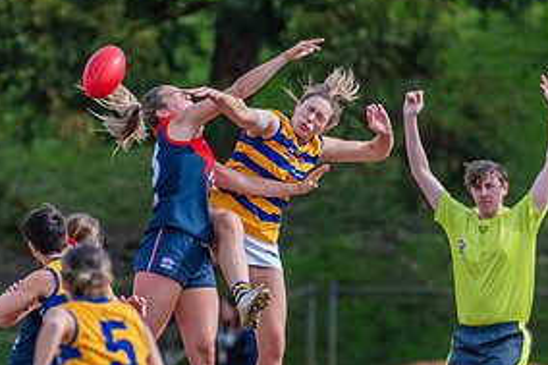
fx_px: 19351
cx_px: 237
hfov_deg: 1.6
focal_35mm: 1272
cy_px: 324
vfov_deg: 1.1
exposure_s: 1/2000
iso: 800
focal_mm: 500
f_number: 6.3
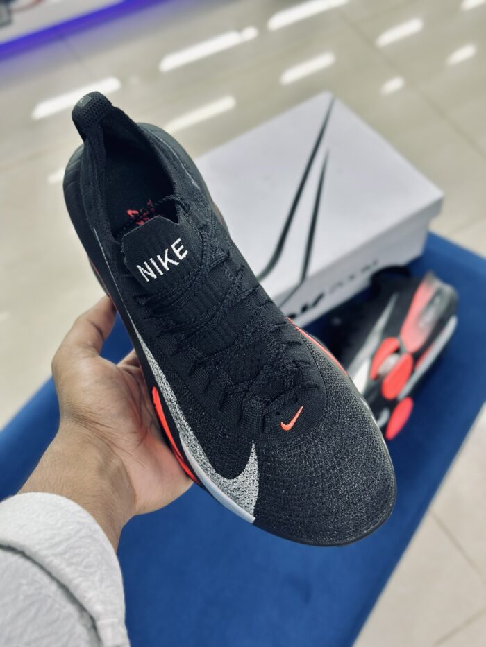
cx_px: 243
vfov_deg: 39.7
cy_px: 324
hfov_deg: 30.3
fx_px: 898
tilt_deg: -56.9
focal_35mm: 48
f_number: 1.78
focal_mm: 6.86
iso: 64
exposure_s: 1/100
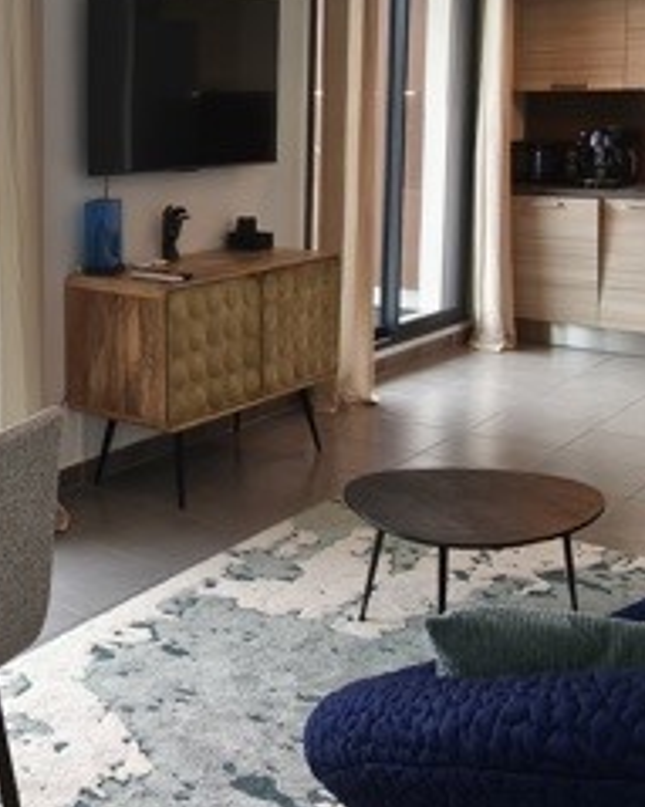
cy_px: 233
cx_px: 57
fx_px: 1170
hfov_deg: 29.5
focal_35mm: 49
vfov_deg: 37.4
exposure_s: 1/50
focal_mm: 1.91
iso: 160
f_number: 2.2
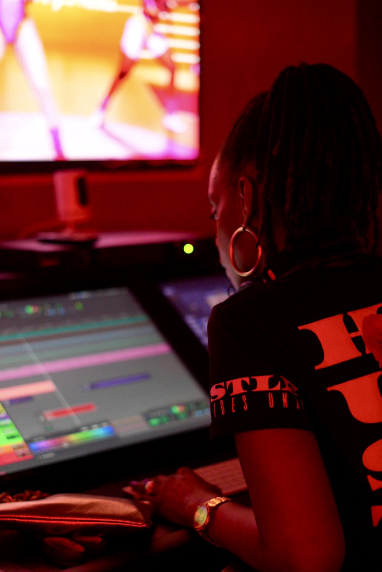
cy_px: 348
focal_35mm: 64
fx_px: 1017
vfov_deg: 31.3
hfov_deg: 21.2
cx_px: 154
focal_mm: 50
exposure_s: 1/160
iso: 3200
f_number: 2
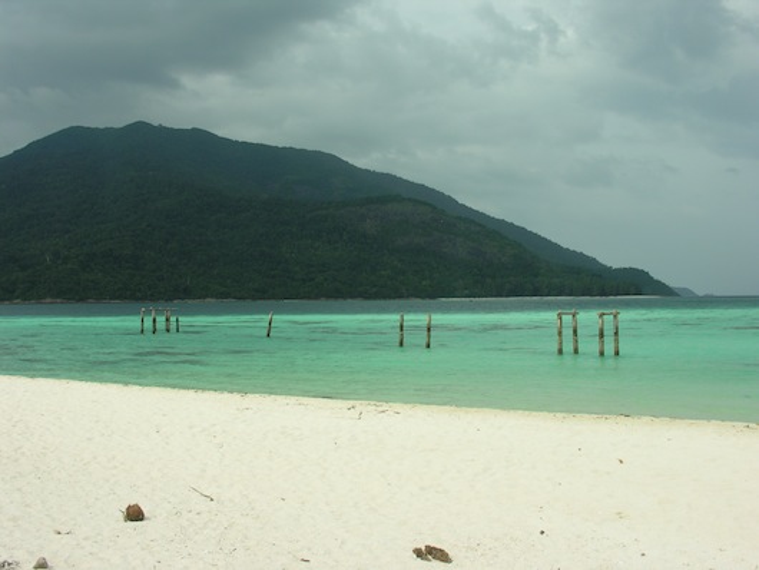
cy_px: 285
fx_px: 877
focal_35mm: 40
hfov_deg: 46.8
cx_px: 380
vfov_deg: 36.0
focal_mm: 10.2
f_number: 7.3
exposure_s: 1/250
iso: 50
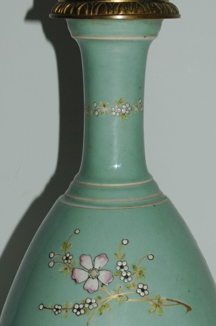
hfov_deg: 11.5
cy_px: 208
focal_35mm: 119
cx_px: 119
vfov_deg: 17.2
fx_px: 1073
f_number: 5.6
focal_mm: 38
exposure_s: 1/125
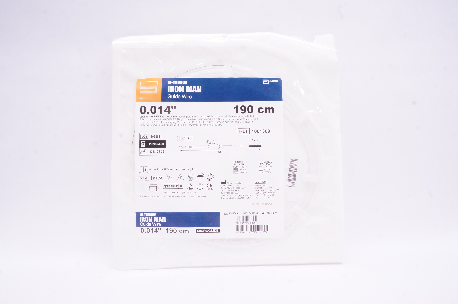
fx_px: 343
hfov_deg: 67.4
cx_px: 229
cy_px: 152
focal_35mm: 27
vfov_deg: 47.8
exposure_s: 1/15
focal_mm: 18
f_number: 16
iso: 800
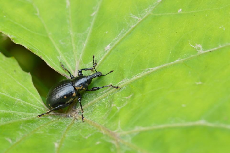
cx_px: 115
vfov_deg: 9.1
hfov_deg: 13.7
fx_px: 958
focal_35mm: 150
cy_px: 76
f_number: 11
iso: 800
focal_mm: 100
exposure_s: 1/200
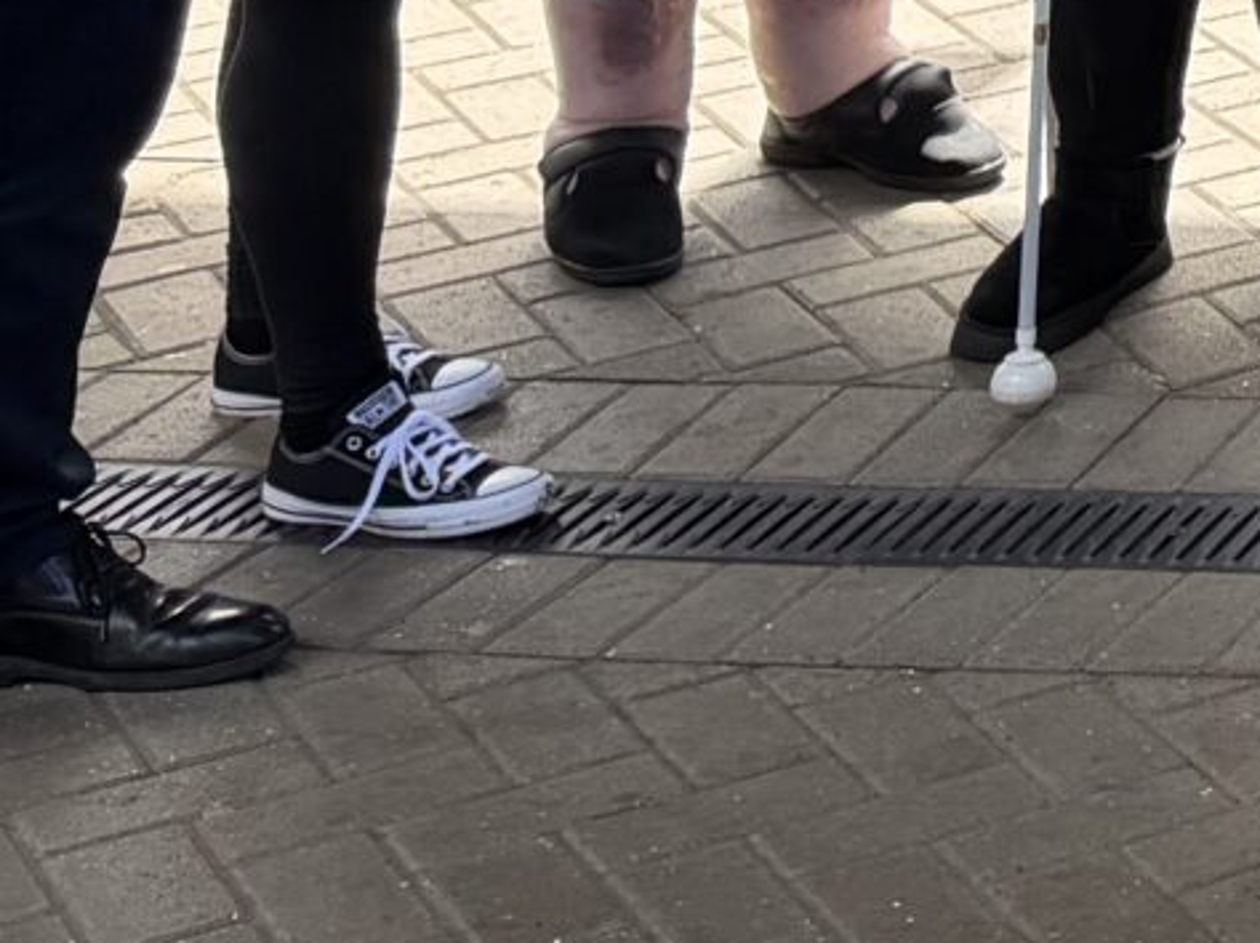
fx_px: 4728
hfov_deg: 12.1
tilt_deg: -2.5
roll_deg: -0.6
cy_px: -1297
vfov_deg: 10.0
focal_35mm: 130
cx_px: 3026
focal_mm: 6.76
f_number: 1.78
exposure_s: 1/671
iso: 100
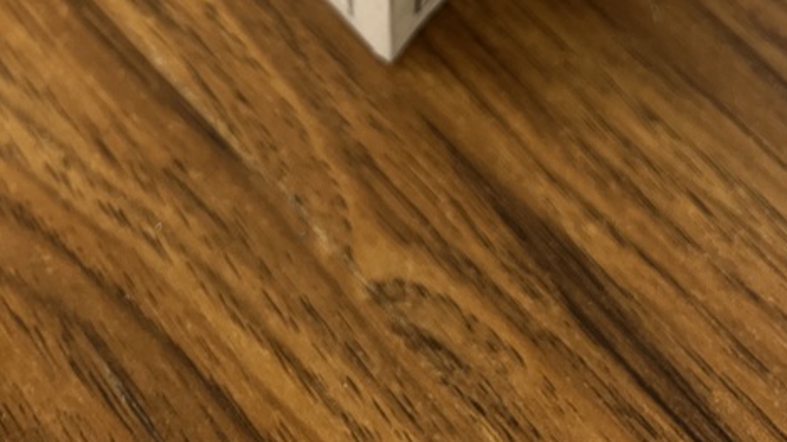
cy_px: -368
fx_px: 1294
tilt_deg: -49.0
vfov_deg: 16.2
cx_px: 367
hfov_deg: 33.8
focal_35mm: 62
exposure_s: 1/120
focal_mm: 5.7
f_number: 1.5
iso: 100
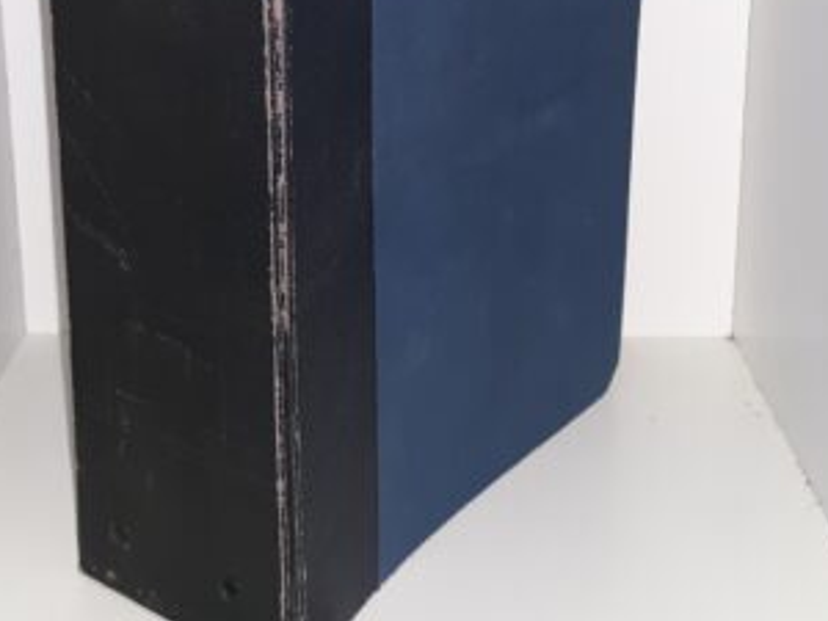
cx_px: 370
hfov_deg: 34.3
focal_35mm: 56
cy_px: 52
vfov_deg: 25.2
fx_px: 1339
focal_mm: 3.7
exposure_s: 1/120
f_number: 1.7
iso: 80
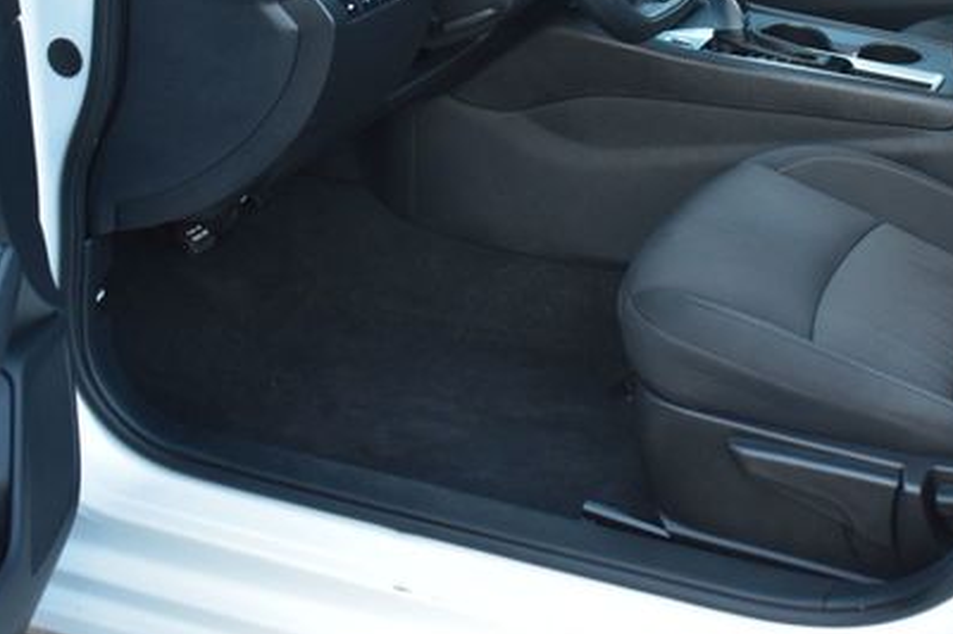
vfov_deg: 18.8
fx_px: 1904
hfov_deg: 27.9
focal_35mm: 72
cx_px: 641
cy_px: 150
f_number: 5
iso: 1600
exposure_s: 1/15
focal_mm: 30
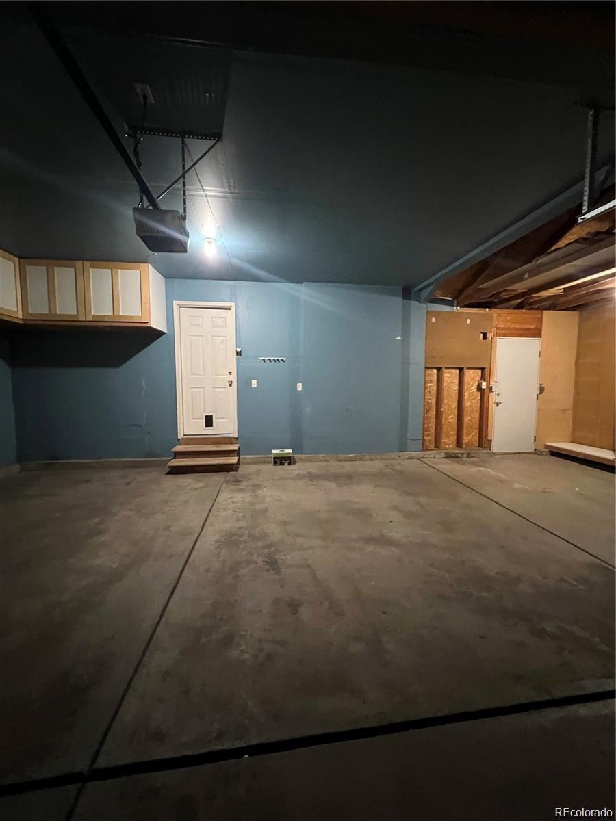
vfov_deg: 106.2
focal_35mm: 13
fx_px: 308
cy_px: 410
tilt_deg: -5.1
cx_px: 308
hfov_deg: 89.9
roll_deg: +2.5
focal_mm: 1.57
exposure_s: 1/40
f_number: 1.8
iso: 800
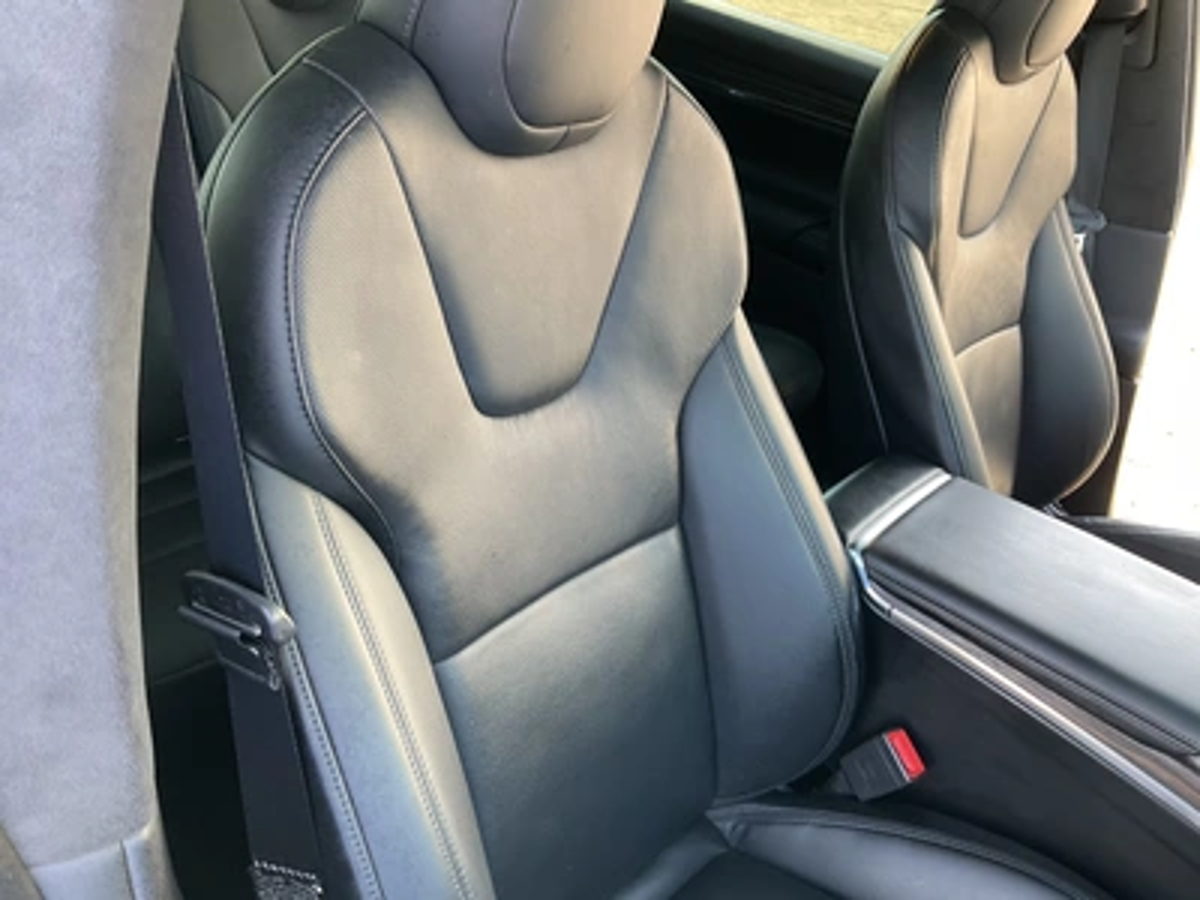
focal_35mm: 29
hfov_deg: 61.7
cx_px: 600
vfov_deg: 48.2
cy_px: 450
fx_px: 1005
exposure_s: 1/74
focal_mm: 3
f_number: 1.8
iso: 64
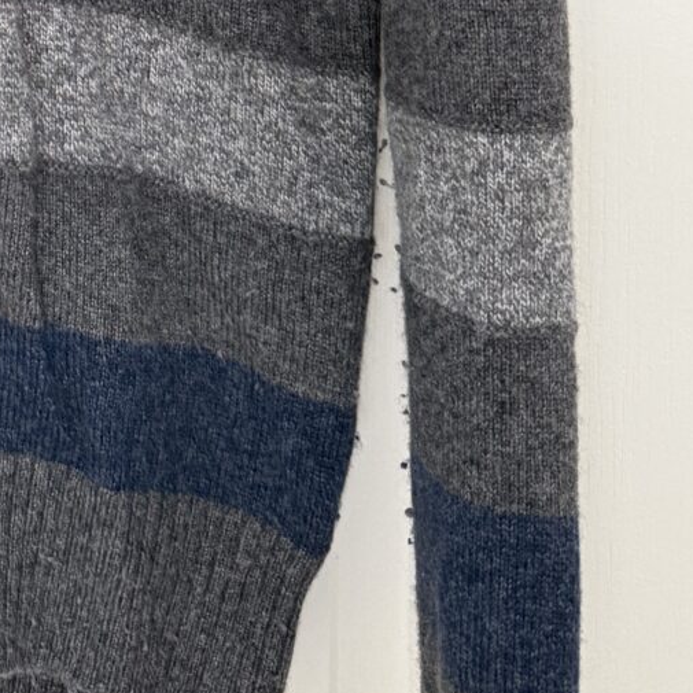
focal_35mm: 86
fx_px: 1948
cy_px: -472
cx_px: -254
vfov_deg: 17.3
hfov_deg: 18.5
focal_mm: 6.76
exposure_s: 1/60
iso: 200
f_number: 1.78
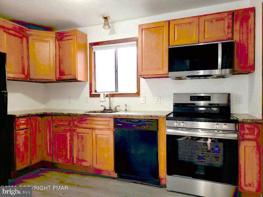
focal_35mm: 24
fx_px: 182
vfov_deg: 56.8
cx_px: 132
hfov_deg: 71.6
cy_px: 98
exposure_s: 1/60.2
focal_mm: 6.7
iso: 125
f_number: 1.8
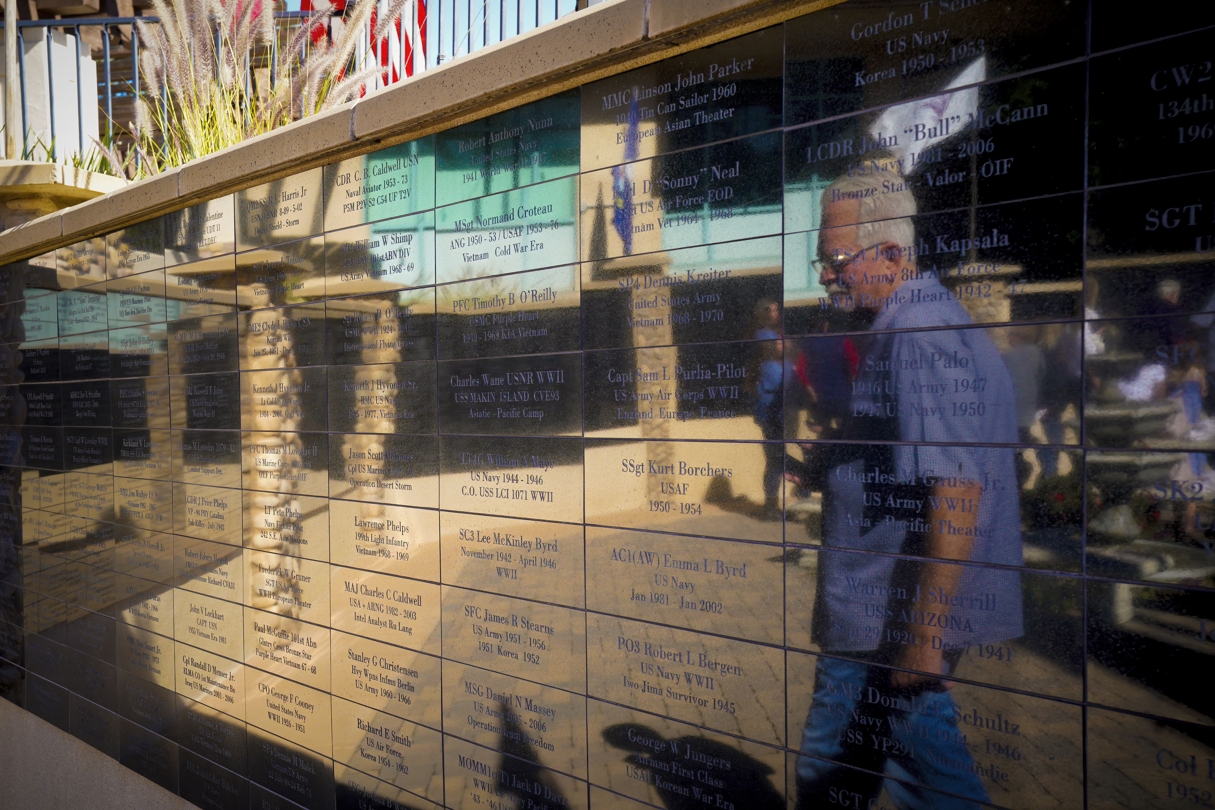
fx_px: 1181
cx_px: 608
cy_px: 405
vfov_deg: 37.9
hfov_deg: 54.4
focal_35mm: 35
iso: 640
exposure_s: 1/250
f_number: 8
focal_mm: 35
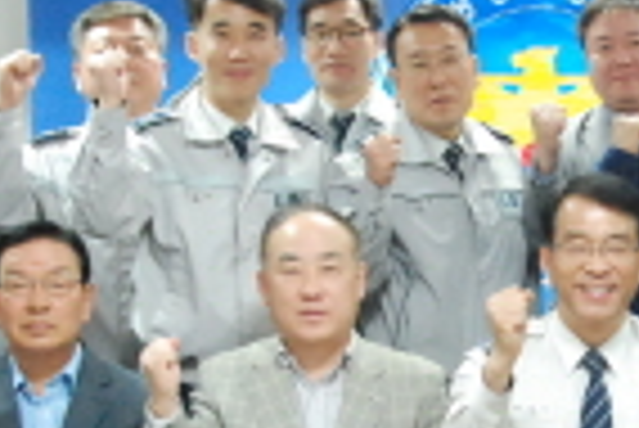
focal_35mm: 137
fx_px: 2434
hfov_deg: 14.7
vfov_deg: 10.0
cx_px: 612
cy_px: 372
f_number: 4.5
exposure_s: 1/80
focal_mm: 26
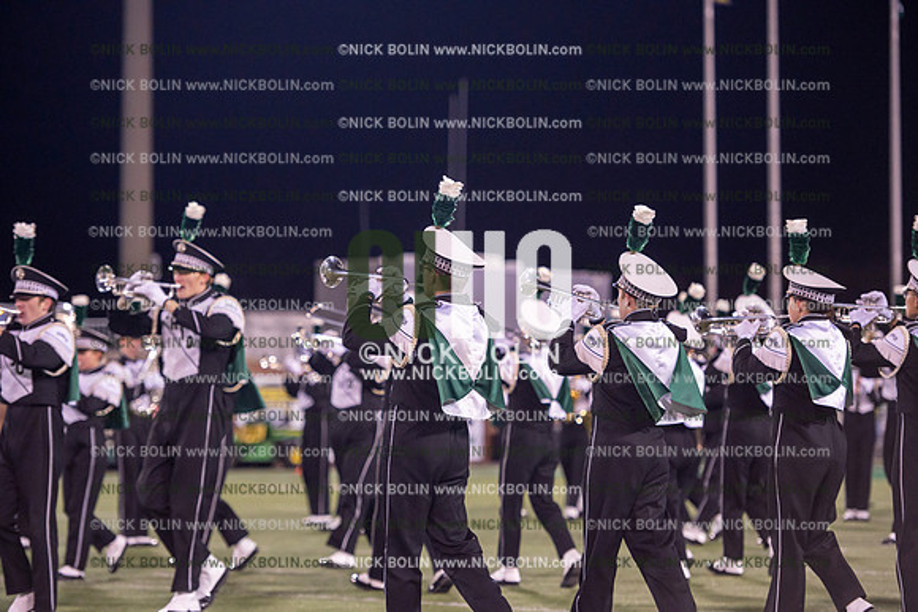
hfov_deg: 15.2
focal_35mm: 135
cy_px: 306
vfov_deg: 10.2
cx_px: 459
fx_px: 3443
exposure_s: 1/1250
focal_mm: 135
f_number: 2.8
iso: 2500
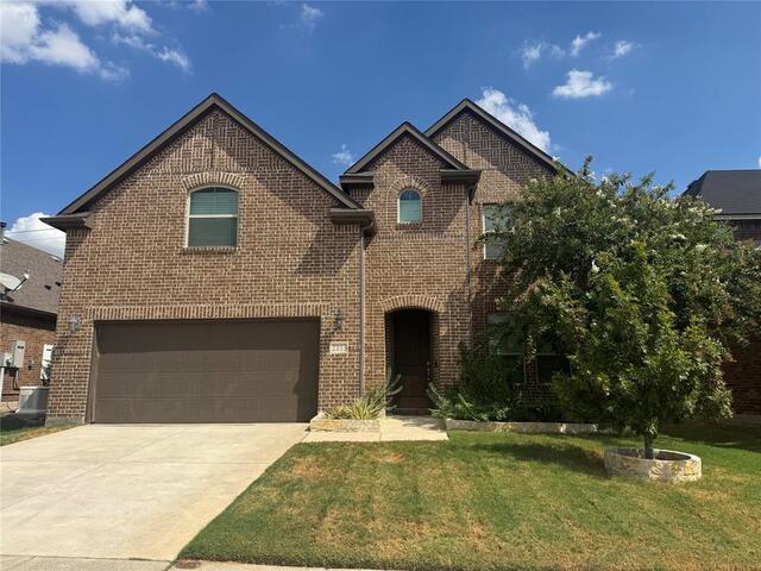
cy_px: 286
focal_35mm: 24
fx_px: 528
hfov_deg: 71.6
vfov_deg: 56.8
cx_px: 380
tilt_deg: +10.1
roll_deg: -0.2
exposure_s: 1/5348
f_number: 1.78
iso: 80
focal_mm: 6.76
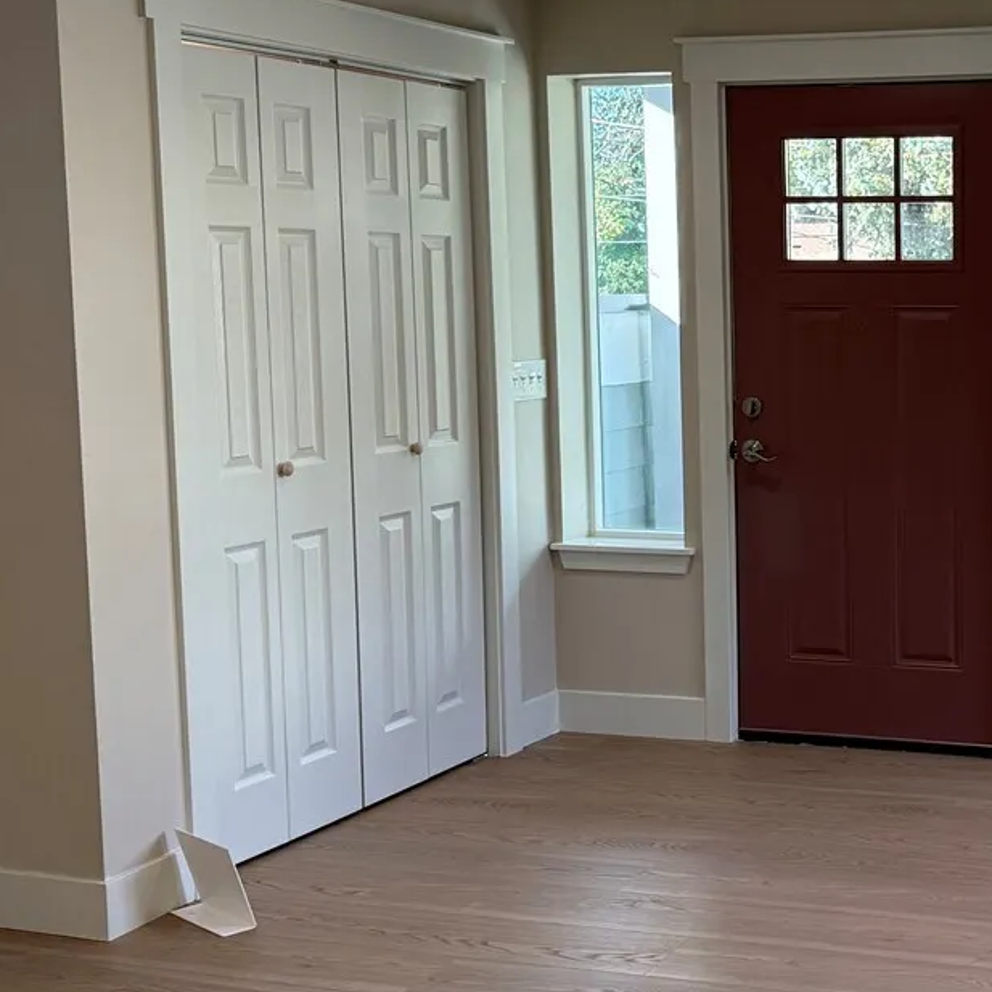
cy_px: 458
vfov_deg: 31.1
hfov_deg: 28.8
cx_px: 1023
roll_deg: +0.0
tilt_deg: -6.1
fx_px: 1783
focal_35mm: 55
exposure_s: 1/188
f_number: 1.78
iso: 125
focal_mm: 6.76
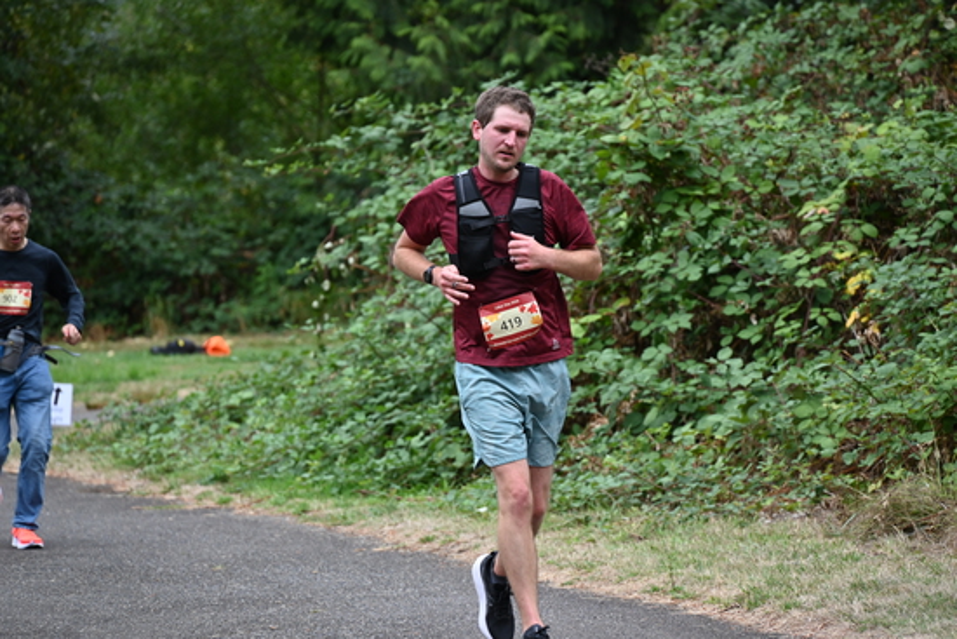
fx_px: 5318
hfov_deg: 10.3
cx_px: 478
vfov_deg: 6.9
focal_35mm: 200
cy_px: 320
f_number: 6.3
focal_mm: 200
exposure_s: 1/320
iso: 400
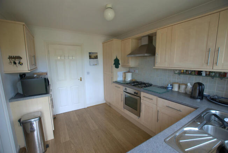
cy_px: 76
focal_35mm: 15
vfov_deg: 77.5
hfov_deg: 100.3
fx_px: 95
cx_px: 114
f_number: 3.5
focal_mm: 10
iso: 200
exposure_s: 1/50
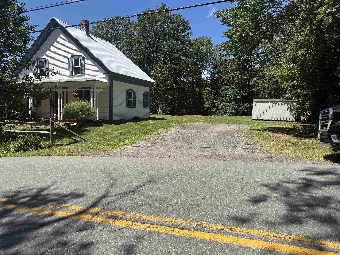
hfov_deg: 71.6
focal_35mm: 24
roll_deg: -1.3
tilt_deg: -6.3
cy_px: 128
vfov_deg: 56.8
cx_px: 170
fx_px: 236
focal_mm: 6.76
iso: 80
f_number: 1.78
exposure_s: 1/4310
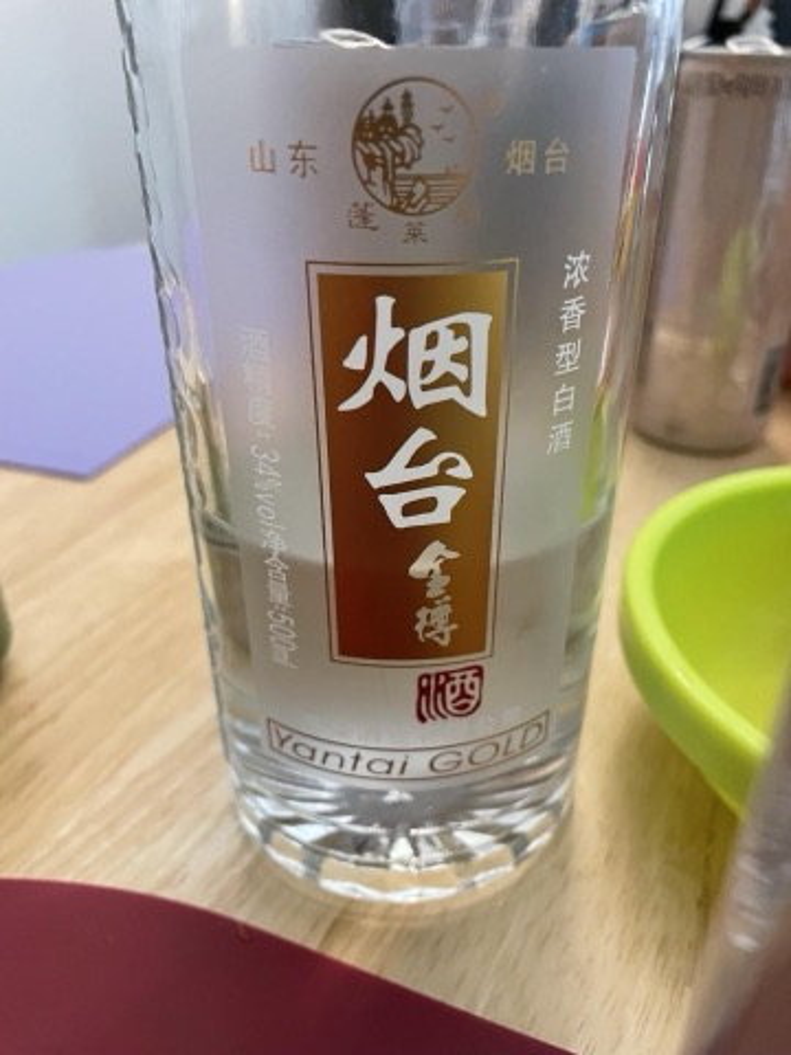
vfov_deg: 67.3
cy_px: 528
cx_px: 396
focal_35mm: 26
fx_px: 792
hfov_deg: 53.1
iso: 500
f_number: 1.6
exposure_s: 1/51
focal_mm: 4.2
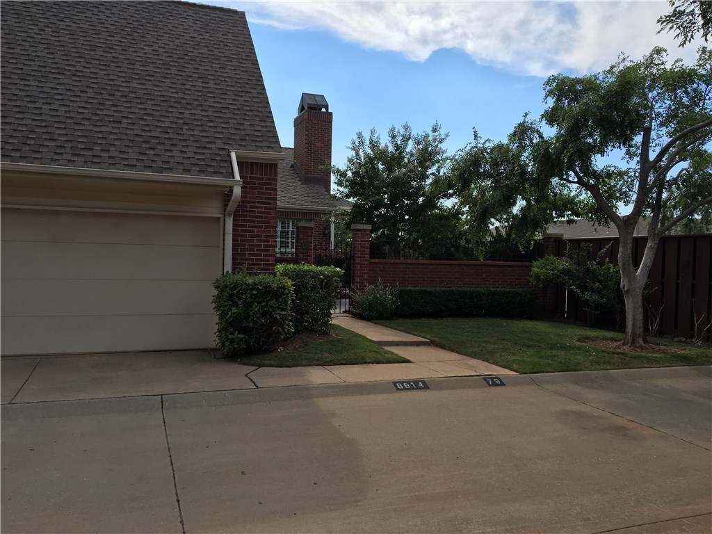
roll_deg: -1.8
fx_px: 596
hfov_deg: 61.7
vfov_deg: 48.2
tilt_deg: +0.6
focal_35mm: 29
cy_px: 267
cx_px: 356
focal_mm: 4.15
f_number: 2.2
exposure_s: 1/1479
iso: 25
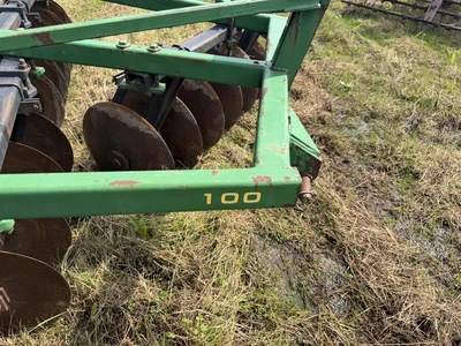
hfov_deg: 71.6
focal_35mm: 24
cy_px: 173
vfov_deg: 56.8
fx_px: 320
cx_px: 230
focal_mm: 6.76
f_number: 1.78
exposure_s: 1/1653
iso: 80
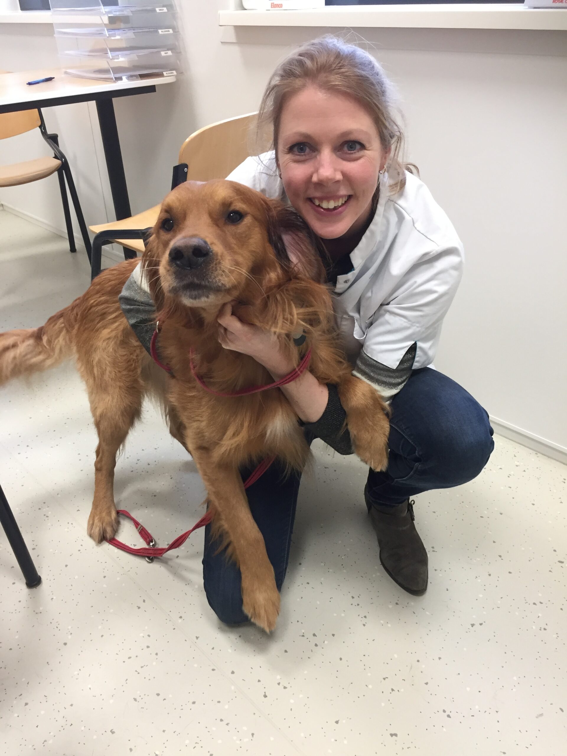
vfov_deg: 61.7
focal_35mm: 29
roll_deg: +2.5
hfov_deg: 48.2
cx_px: 284
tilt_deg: -31.0
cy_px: 378
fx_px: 633
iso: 64
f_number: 2.2
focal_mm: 4.15
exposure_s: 1/33
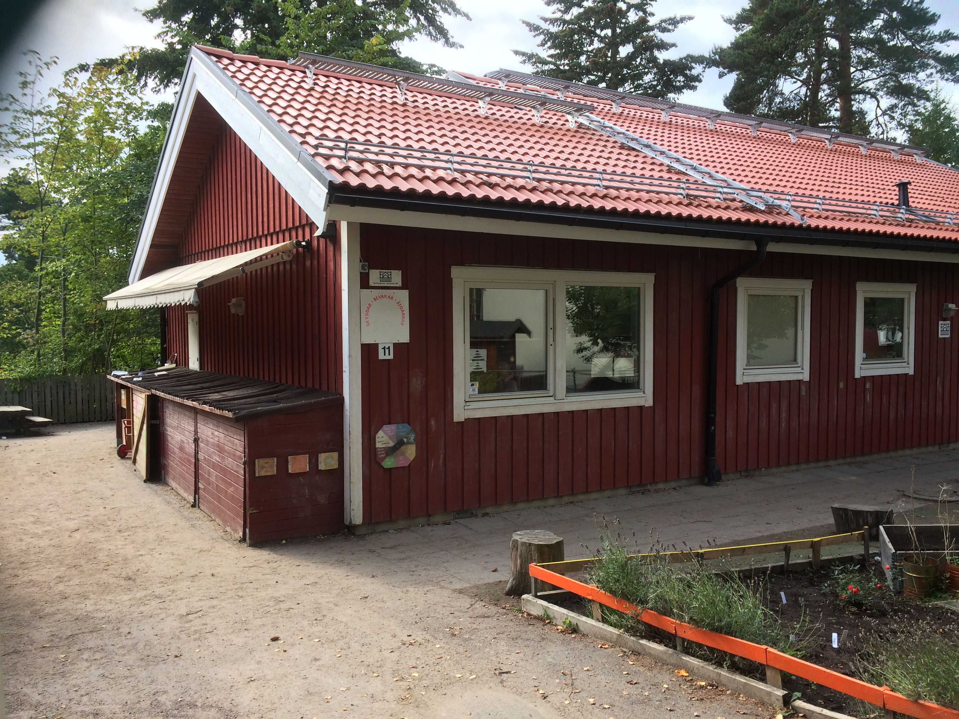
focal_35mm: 29
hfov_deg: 61.7
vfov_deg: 48.2
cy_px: 360
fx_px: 803
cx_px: 480
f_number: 2.2
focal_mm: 4.15
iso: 32
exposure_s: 1/370
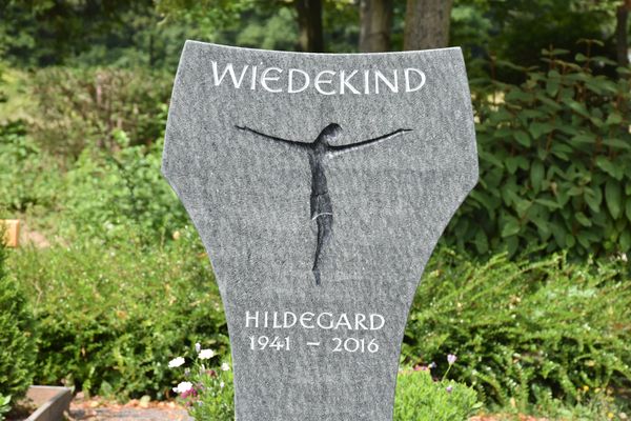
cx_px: 316
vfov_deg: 10.8
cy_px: 210
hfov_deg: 16.1
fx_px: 2235
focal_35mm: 128
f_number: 8
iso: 250
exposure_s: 1/250
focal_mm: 85
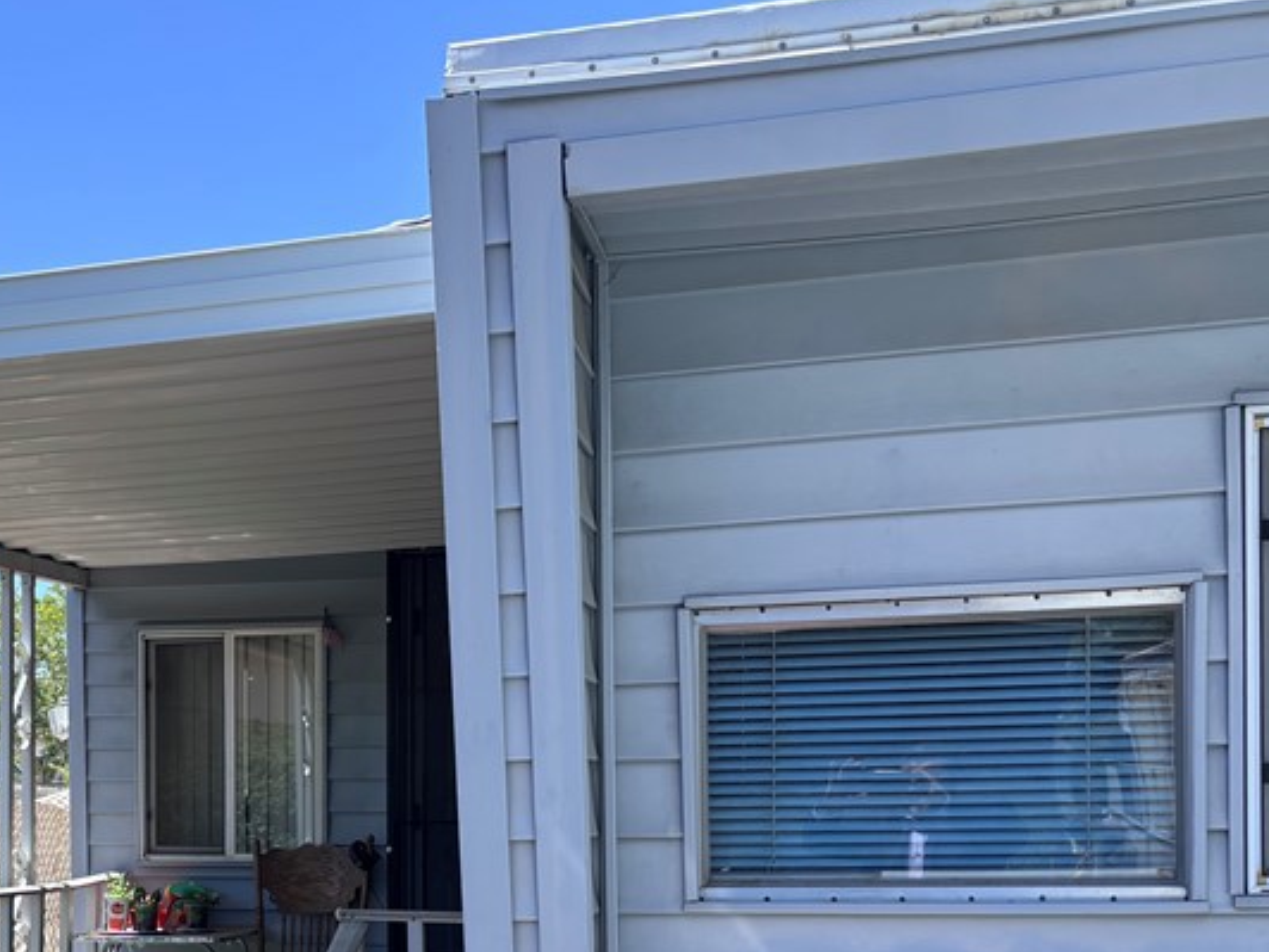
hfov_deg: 37.3
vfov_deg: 28.3
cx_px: 317
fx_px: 1833
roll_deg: +0.4
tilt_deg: -1.7
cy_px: 811
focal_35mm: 50
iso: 50
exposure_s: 1/1499
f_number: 1.6
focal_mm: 5.96
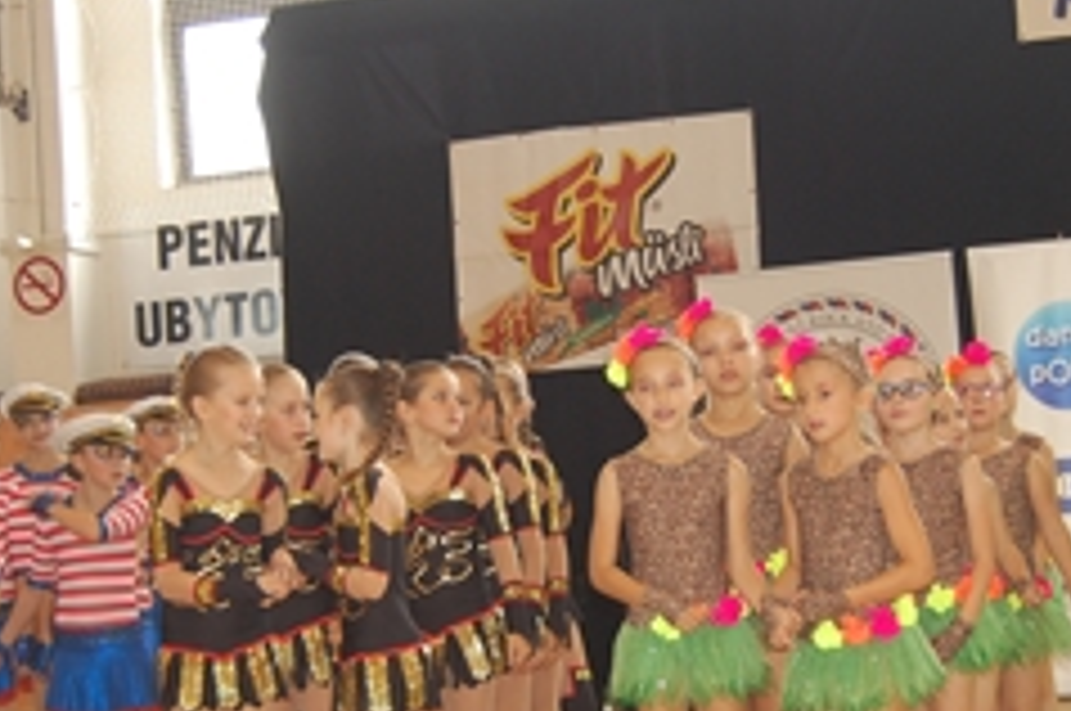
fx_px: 2436
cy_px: 418
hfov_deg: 24.8
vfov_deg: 16.6
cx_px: 540
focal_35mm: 82
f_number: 4
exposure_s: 1/60
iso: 400
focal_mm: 26
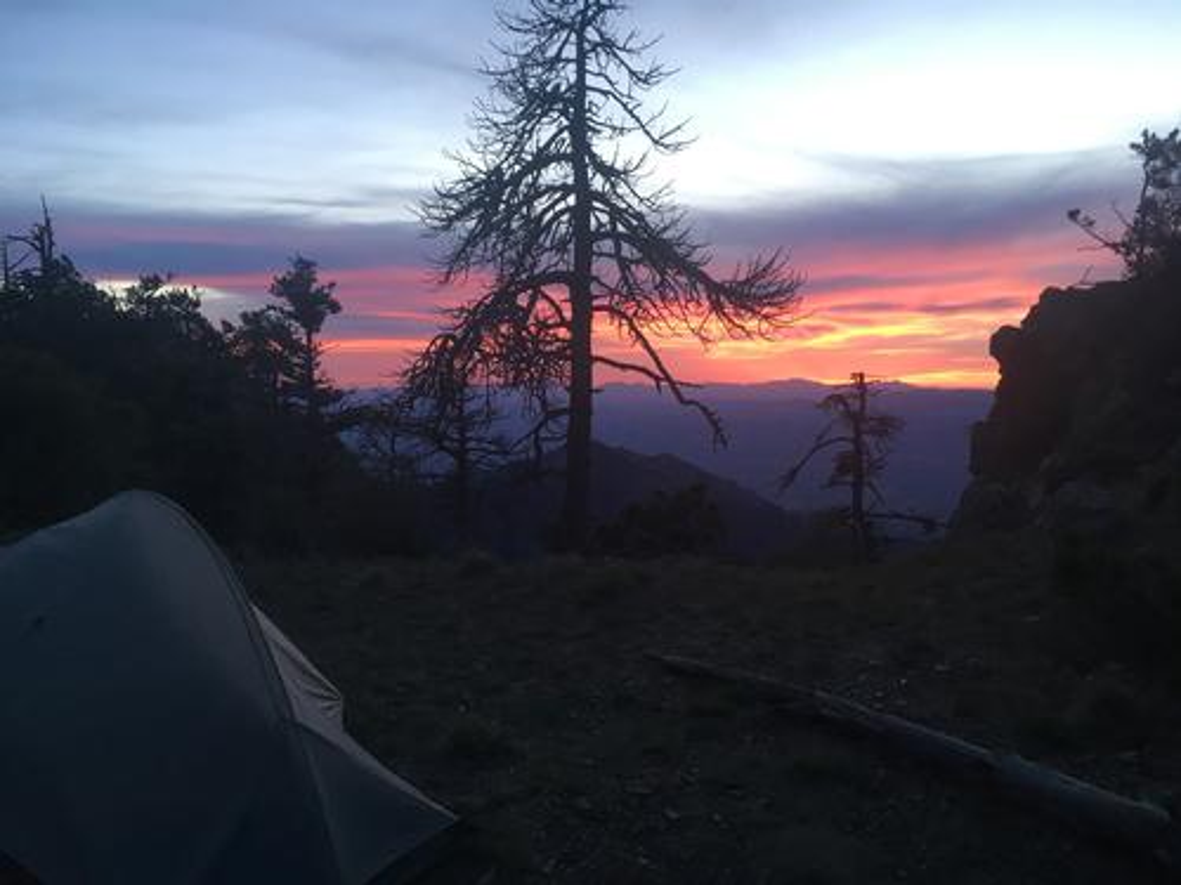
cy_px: 442
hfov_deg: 61.7
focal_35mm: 29
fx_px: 989
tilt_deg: -4.2
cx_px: 590
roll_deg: +1.3
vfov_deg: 48.2
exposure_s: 1/30
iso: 80
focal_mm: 4.15
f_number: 2.2
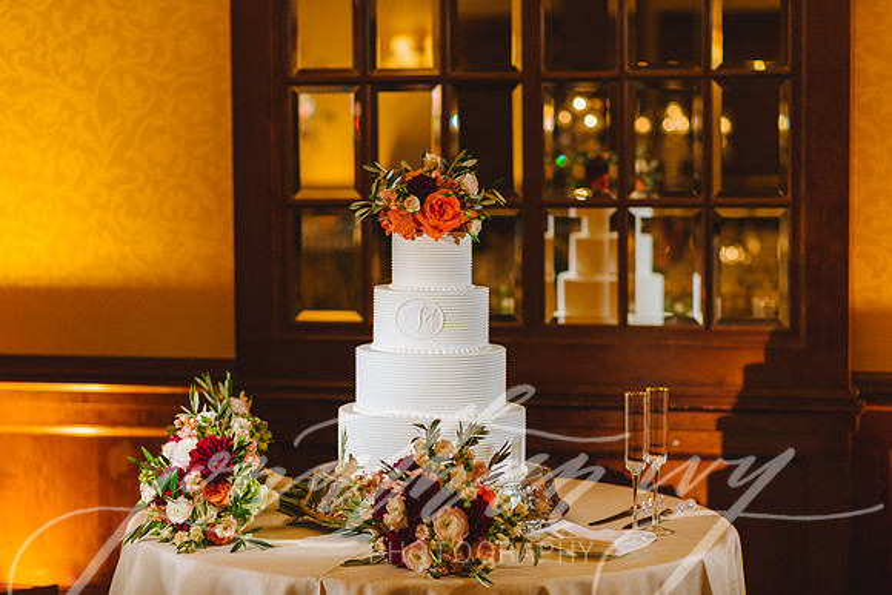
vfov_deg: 15.9
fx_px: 2129
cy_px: 297
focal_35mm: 86
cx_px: 444
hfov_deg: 23.7
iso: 800
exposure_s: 1/160
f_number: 2.2
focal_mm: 85
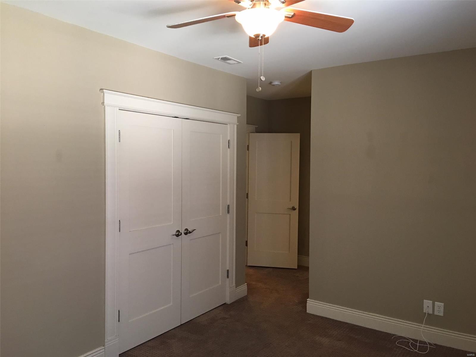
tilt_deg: -0.7
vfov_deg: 48.2
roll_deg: +0.1
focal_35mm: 29
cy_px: 178
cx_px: 238
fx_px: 399
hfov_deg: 61.7
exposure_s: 1/15
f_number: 2.2
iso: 64
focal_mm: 4.15
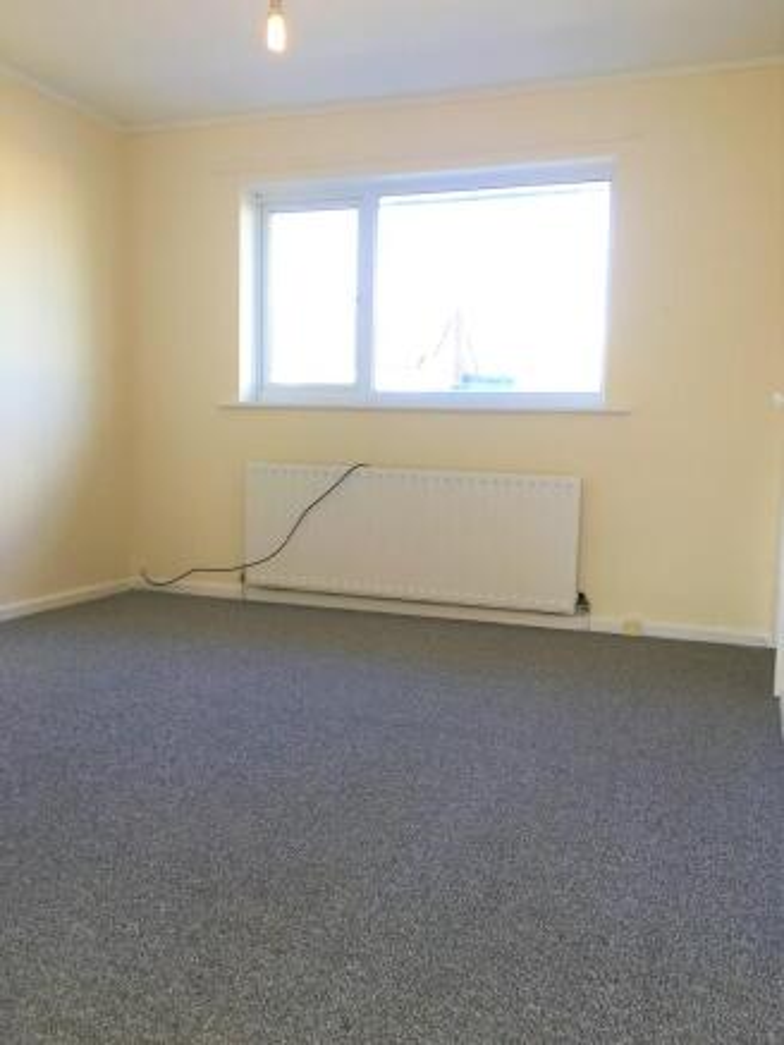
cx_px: 392
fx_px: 875
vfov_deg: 61.6
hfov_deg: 48.2
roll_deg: +0.6
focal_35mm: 29
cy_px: 522
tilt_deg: -6.2
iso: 25
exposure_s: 1/33
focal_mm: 4.15
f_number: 2.2
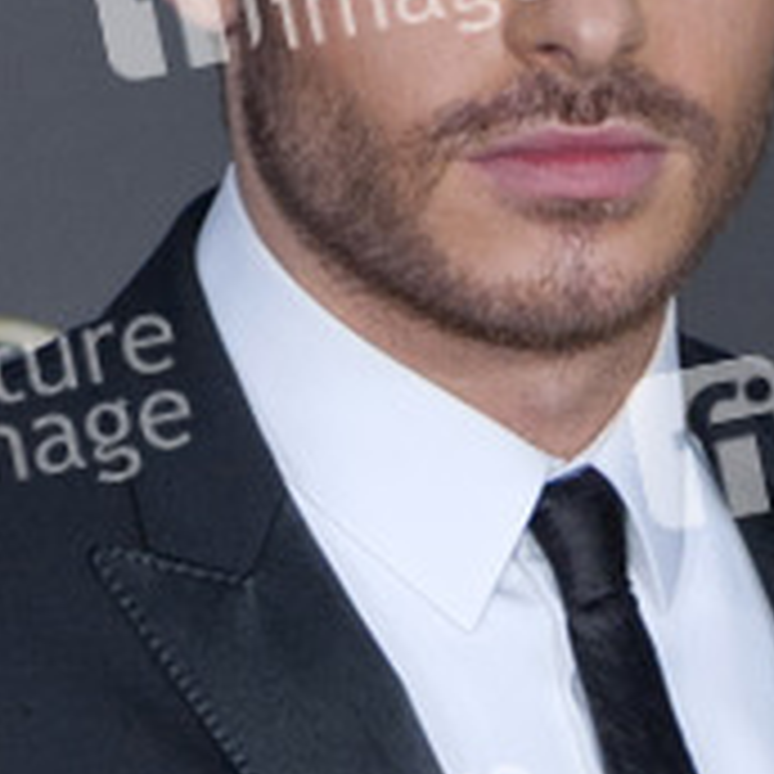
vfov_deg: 12.6
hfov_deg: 12.6
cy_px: 198
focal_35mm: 138
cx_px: 452
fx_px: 3491
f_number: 4
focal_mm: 70
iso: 400
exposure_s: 1/400
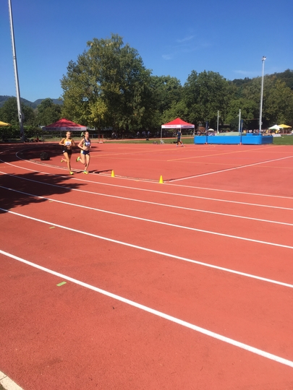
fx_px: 327
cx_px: 146
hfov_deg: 48.2
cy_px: 195
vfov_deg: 61.7
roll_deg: +1.5
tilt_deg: -13.0
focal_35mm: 29
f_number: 2.2
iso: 25
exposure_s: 1/1399
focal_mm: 4.15
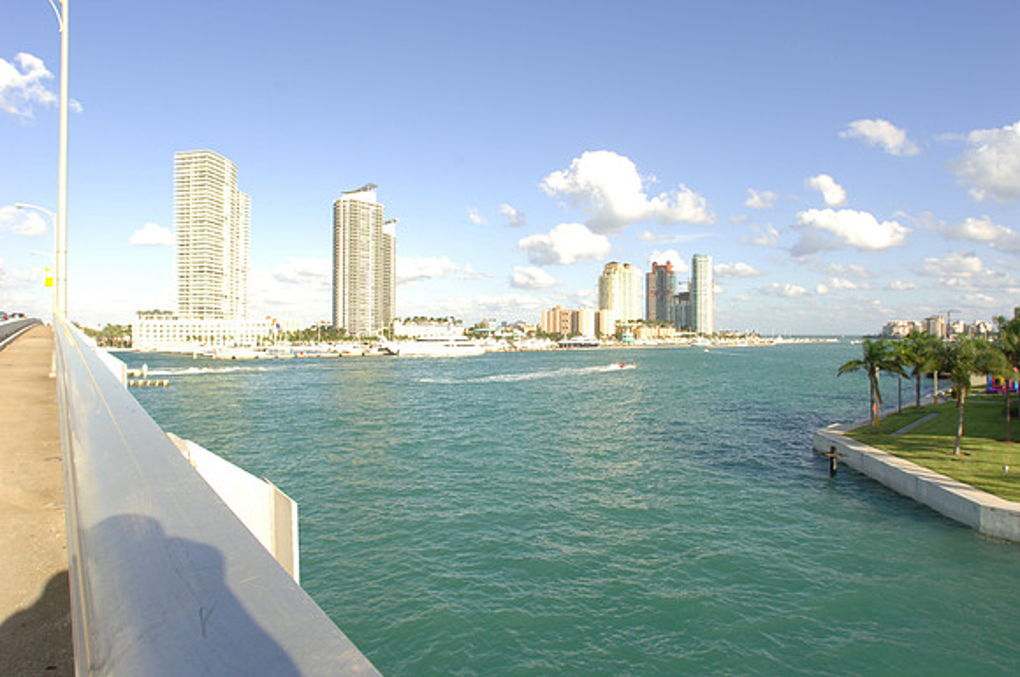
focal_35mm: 21
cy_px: 338
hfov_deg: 81.3
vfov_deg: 59.3
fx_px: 594
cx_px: 510
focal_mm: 14
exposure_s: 1/60
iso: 100
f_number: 4
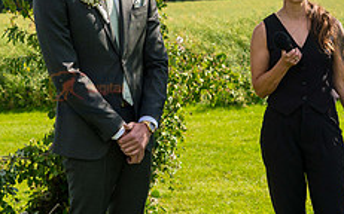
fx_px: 937
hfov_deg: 20.7
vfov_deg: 13.1
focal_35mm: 100
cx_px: 113
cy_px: 91
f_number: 4
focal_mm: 39
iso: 400
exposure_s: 1/1600
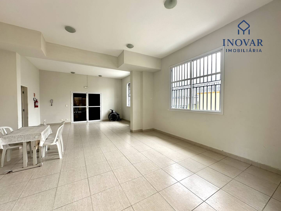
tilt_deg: -1.8
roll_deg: -0.4
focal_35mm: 14
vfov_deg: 85.7
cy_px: 106
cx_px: 140
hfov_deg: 102.1
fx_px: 114
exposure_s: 1/197
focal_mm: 2.22
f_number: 2.2
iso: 40
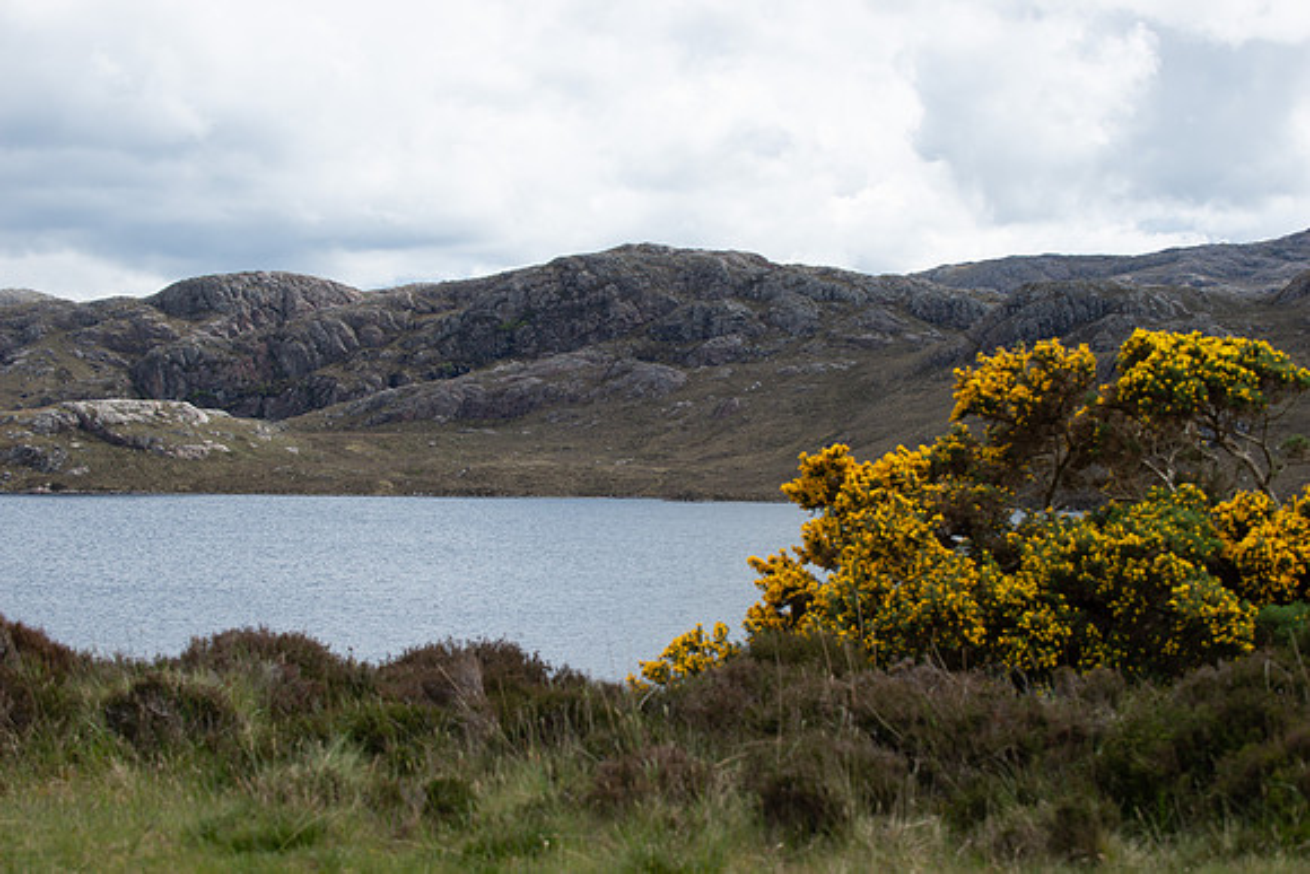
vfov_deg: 17.5
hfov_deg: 26.0
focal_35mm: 78
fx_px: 2839
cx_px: 655
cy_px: 437
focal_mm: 78
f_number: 7.1
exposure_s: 1/320
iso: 110
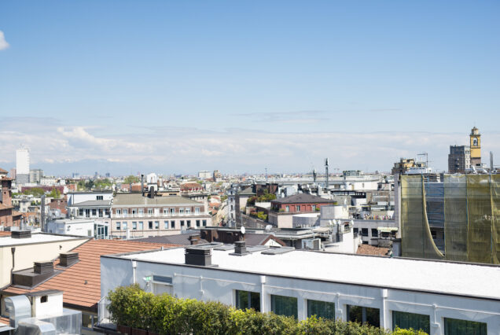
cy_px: 168
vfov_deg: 27.1
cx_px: 250
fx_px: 695
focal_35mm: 50
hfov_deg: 39.5
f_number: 3.2
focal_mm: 50
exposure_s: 1/5000
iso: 400
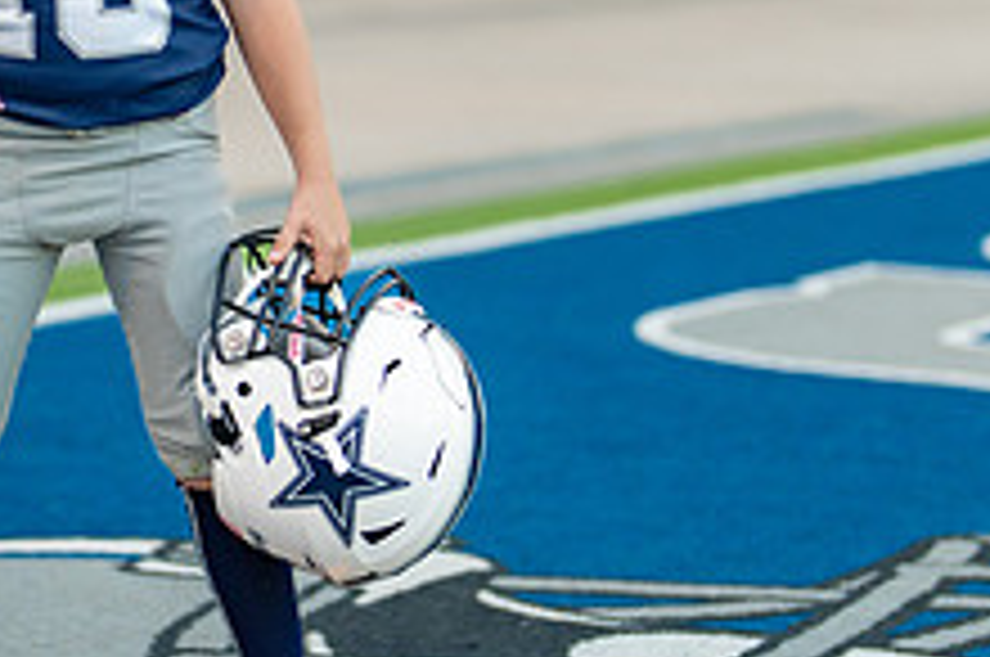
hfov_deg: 14.3
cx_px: 146
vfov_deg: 9.5
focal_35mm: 143
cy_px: 136
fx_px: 3927
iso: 160
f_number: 1.2
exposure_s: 1/400
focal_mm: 50
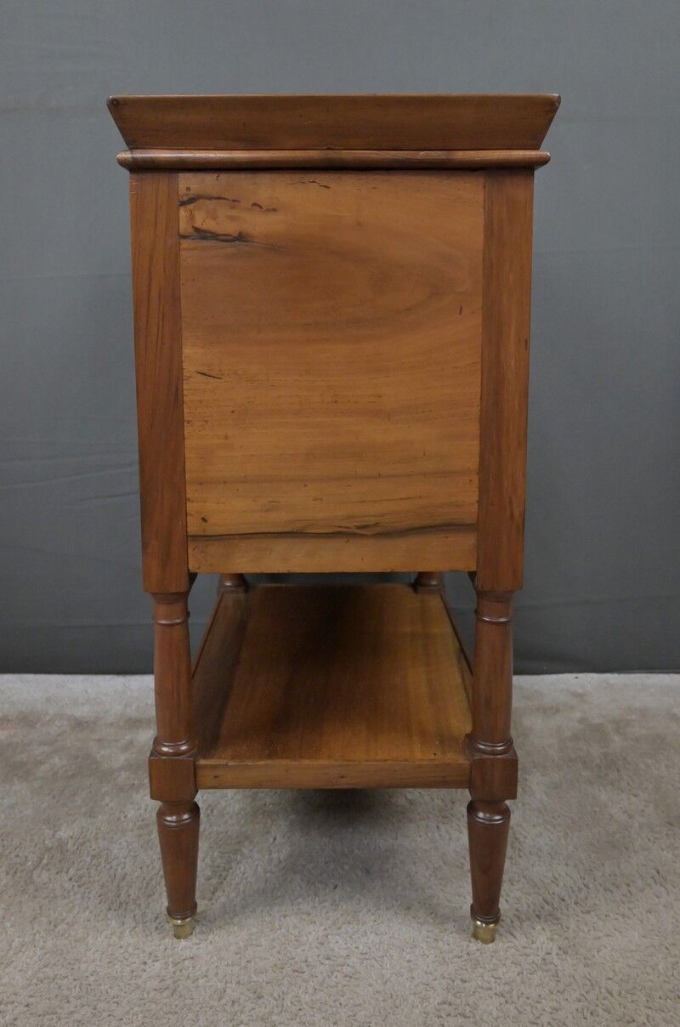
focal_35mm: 24
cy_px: 514
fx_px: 683
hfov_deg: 52.9
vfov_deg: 73.9
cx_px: 340
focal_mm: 24
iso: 5000
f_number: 9
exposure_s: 1/100
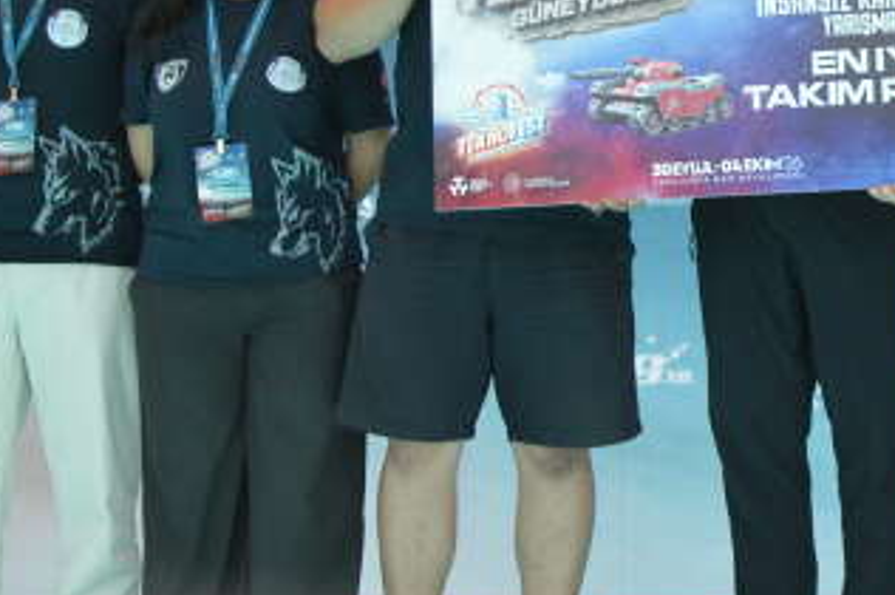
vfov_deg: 7.4
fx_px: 4548
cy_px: -24
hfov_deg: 11.1
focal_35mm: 183
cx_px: 884
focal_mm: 55
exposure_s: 1/160
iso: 100
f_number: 6.3
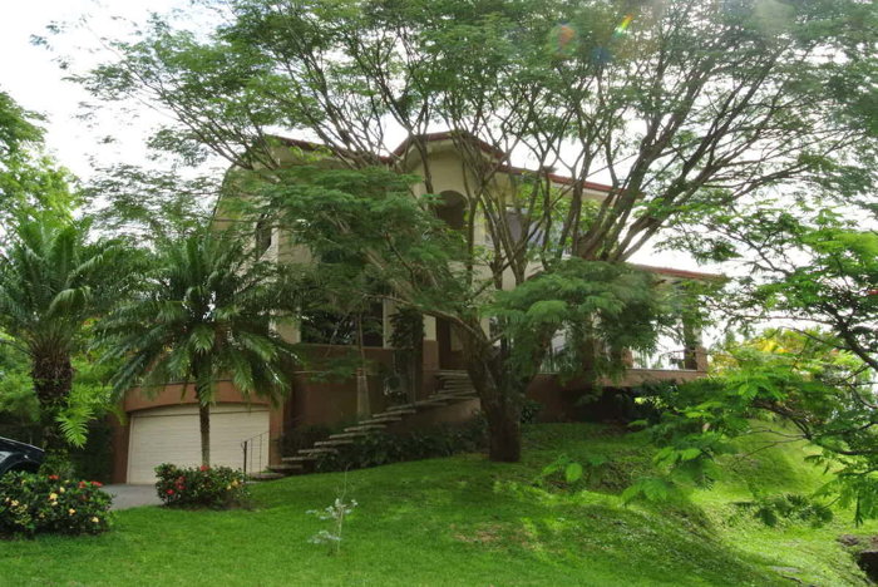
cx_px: 439
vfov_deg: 48.0
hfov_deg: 67.3
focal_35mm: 27
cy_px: 294
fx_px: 659
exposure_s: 1/60
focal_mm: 10
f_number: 16
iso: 400
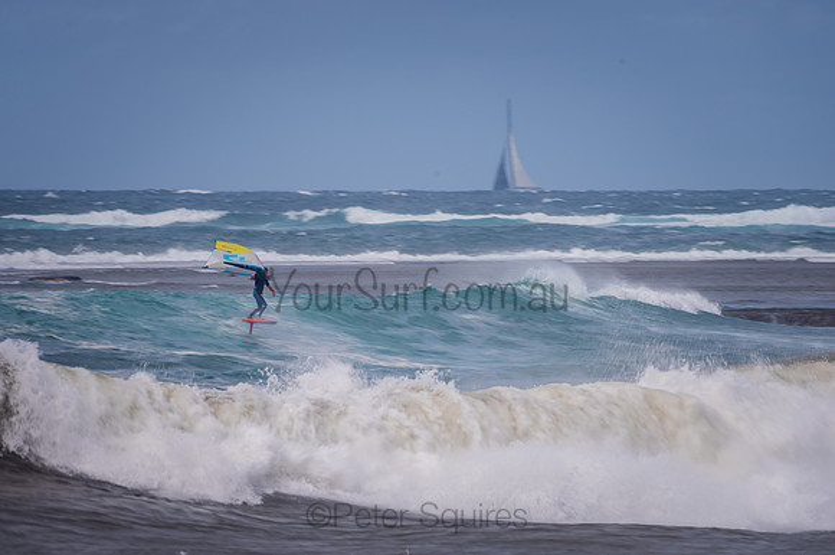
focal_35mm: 614
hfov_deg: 3.4
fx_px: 14222
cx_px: 334
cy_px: 295
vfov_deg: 2.2
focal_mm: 500
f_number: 10
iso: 31
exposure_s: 1/40
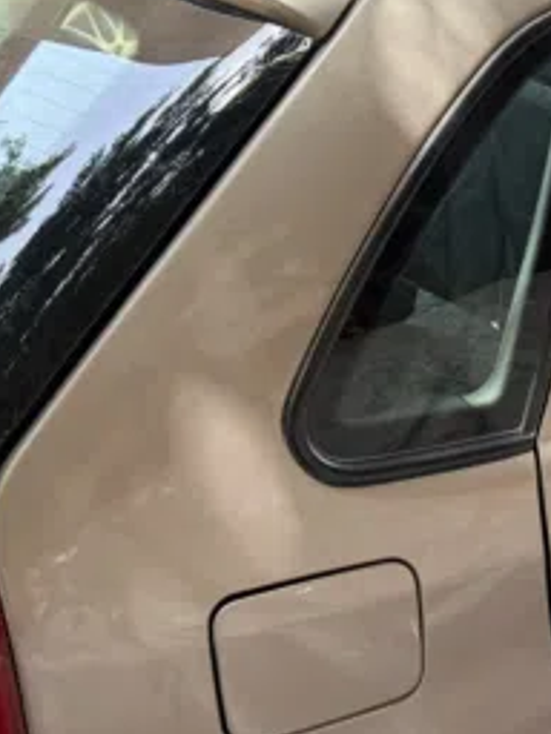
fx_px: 1380
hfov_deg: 20.9
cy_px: 487
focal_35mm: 65
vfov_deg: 29.6
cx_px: 674
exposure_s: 1/217
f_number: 1.6
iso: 80
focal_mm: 5.96
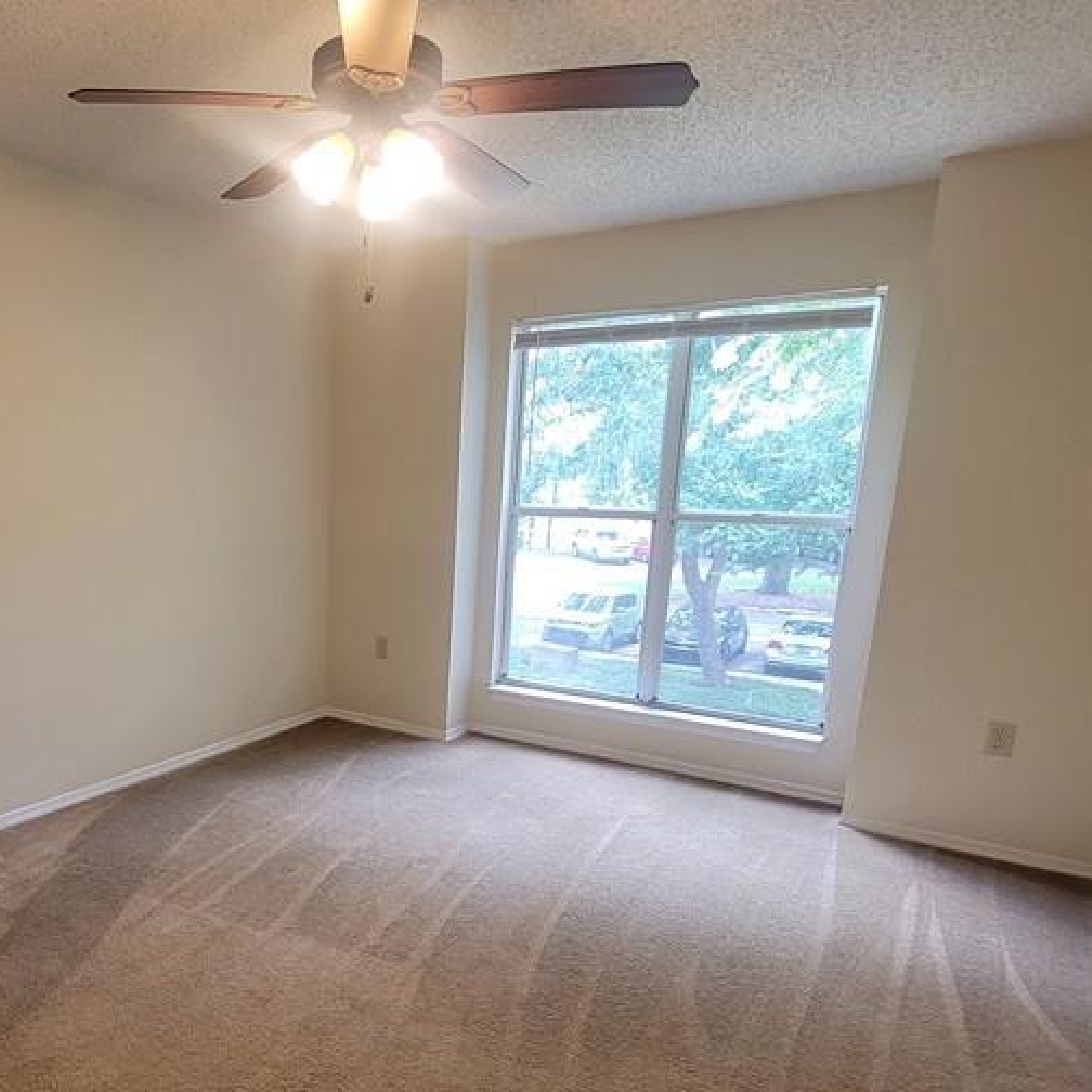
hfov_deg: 64.1
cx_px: 301
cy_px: 663
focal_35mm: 23
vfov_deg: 66.5
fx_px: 821
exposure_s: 1/60
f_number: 2.2
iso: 160
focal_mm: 2.2
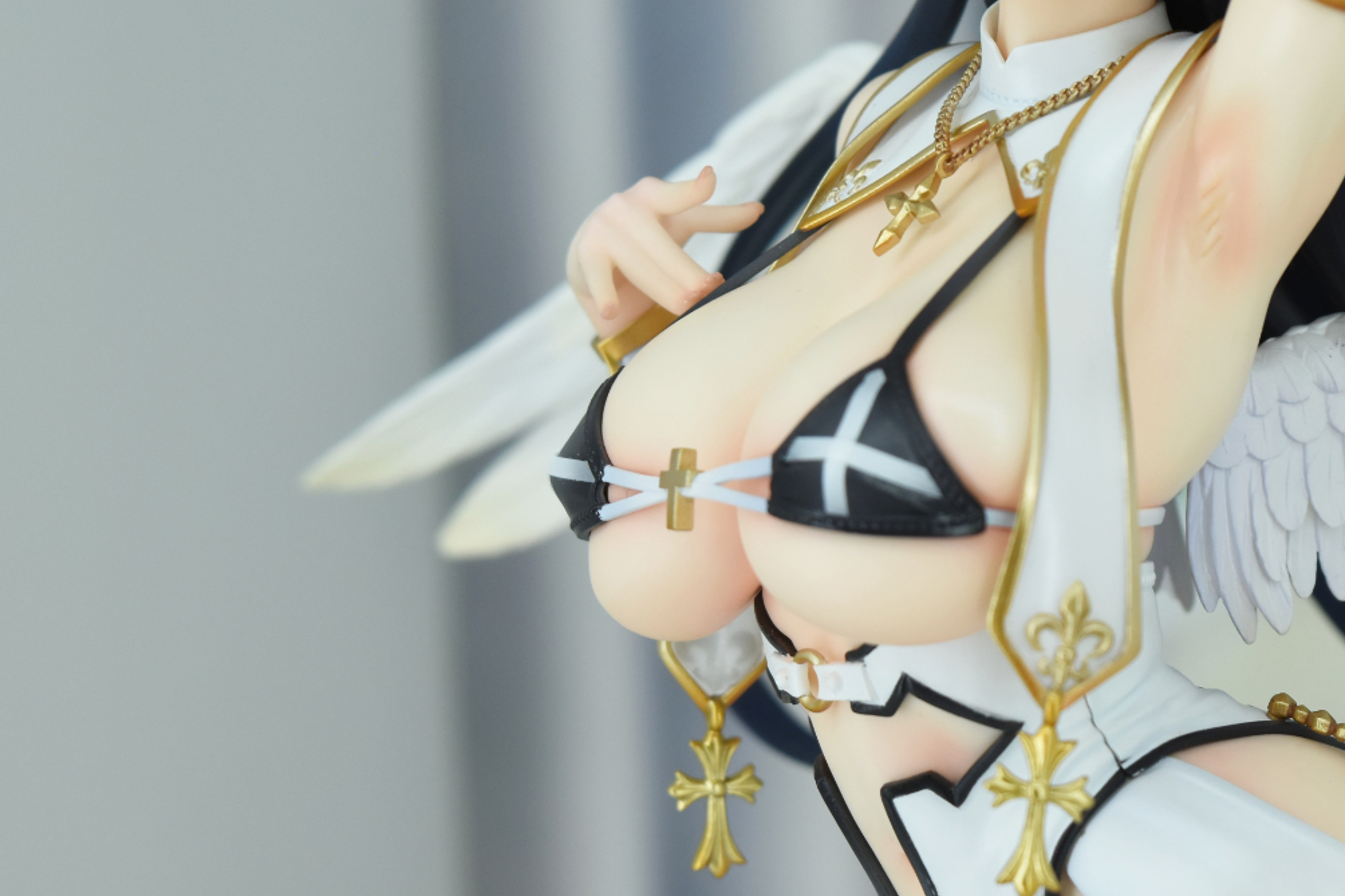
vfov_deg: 11.3
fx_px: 4520
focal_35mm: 121
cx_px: 975
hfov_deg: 16.9
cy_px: 388
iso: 640
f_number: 8
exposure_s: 1/250
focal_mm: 50
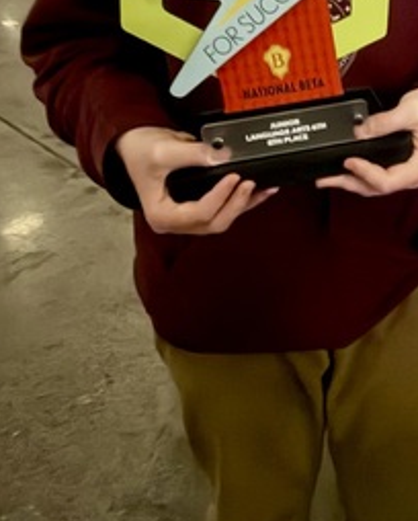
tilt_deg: -11.4
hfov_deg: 23.5
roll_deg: -2.5
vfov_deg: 30.6
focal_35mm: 55
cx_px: 584
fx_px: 848
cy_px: -45
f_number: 2.2
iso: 1250
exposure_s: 1/7
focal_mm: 2.22
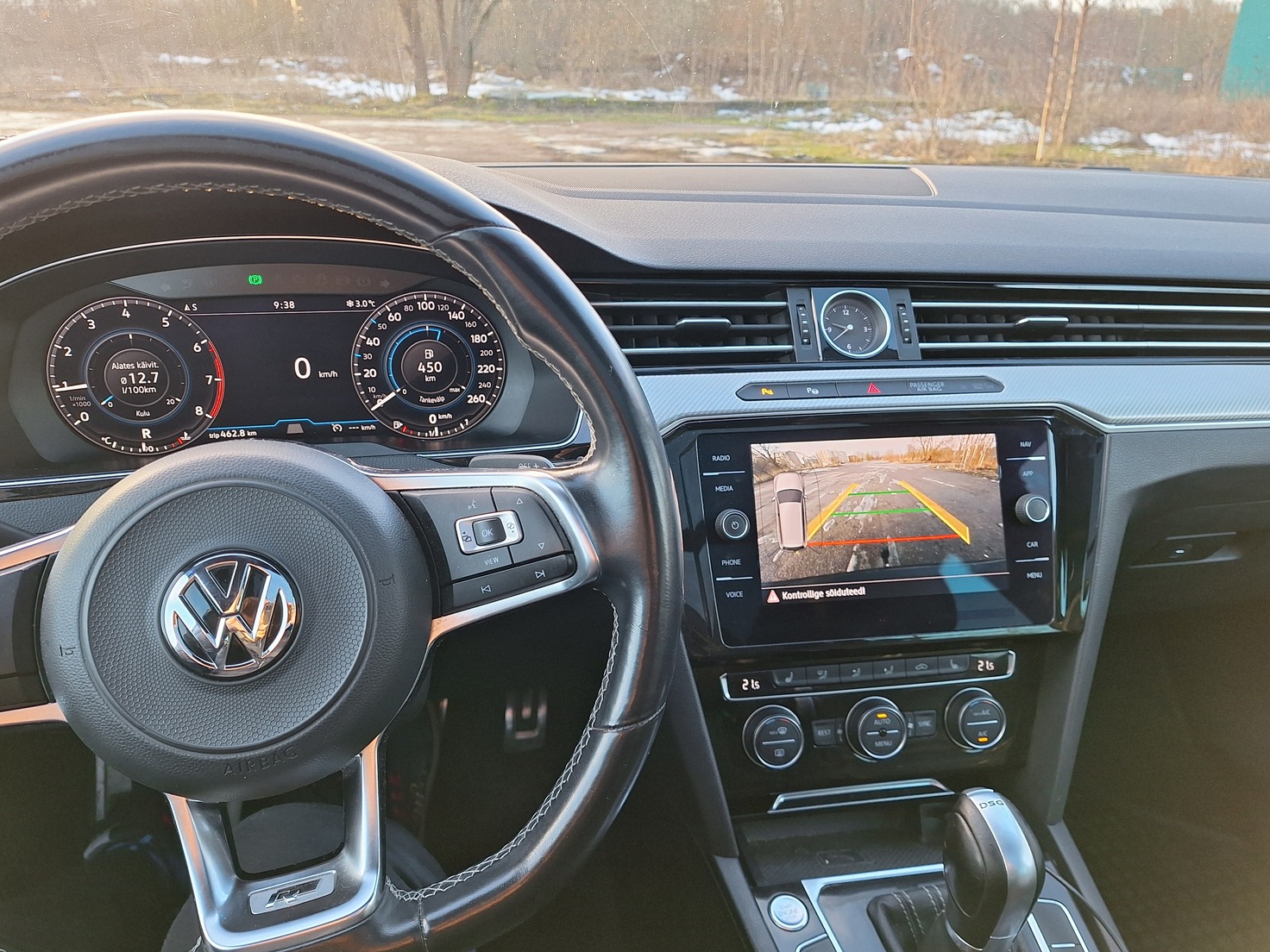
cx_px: 600
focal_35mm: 25
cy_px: 476
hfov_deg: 69.3
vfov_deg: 54.9
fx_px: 917
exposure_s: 1/50
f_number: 1.8
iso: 64
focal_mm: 5.54
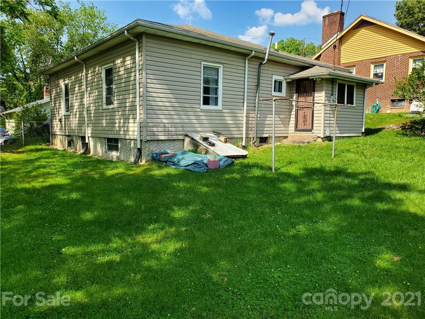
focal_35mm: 26
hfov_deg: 67.3
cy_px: 160
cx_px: 212
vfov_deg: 53.1
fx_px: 319
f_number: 2.4
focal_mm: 4.3
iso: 50
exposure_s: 1/849
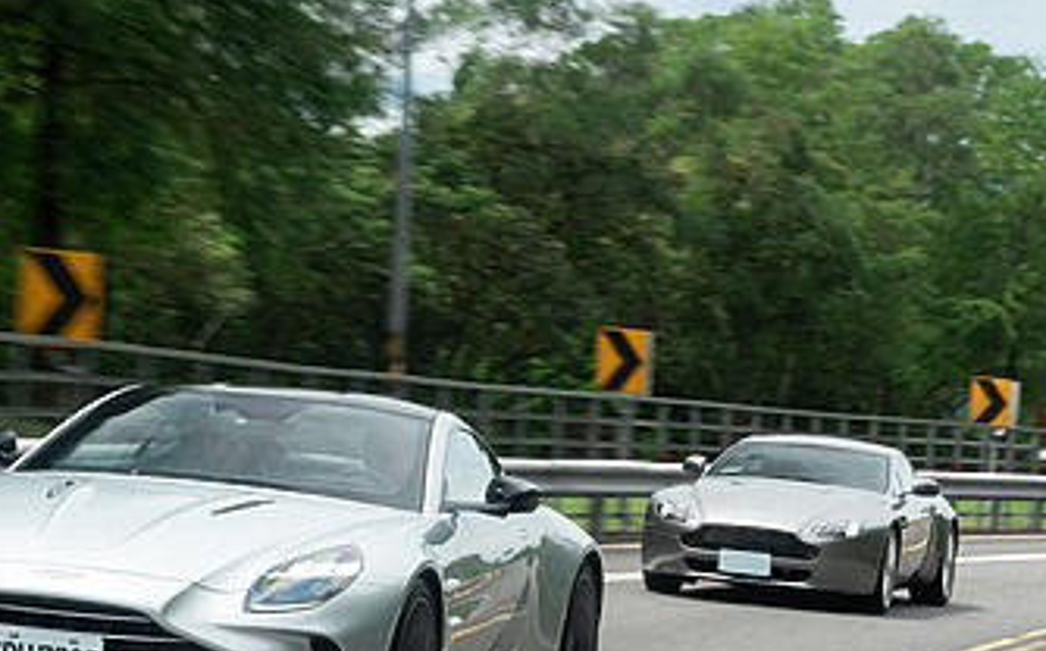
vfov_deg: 10.5
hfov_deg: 16.8
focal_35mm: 124
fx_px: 3531
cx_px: 420
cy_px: 383
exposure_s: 1/30
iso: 100
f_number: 5.6
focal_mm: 52
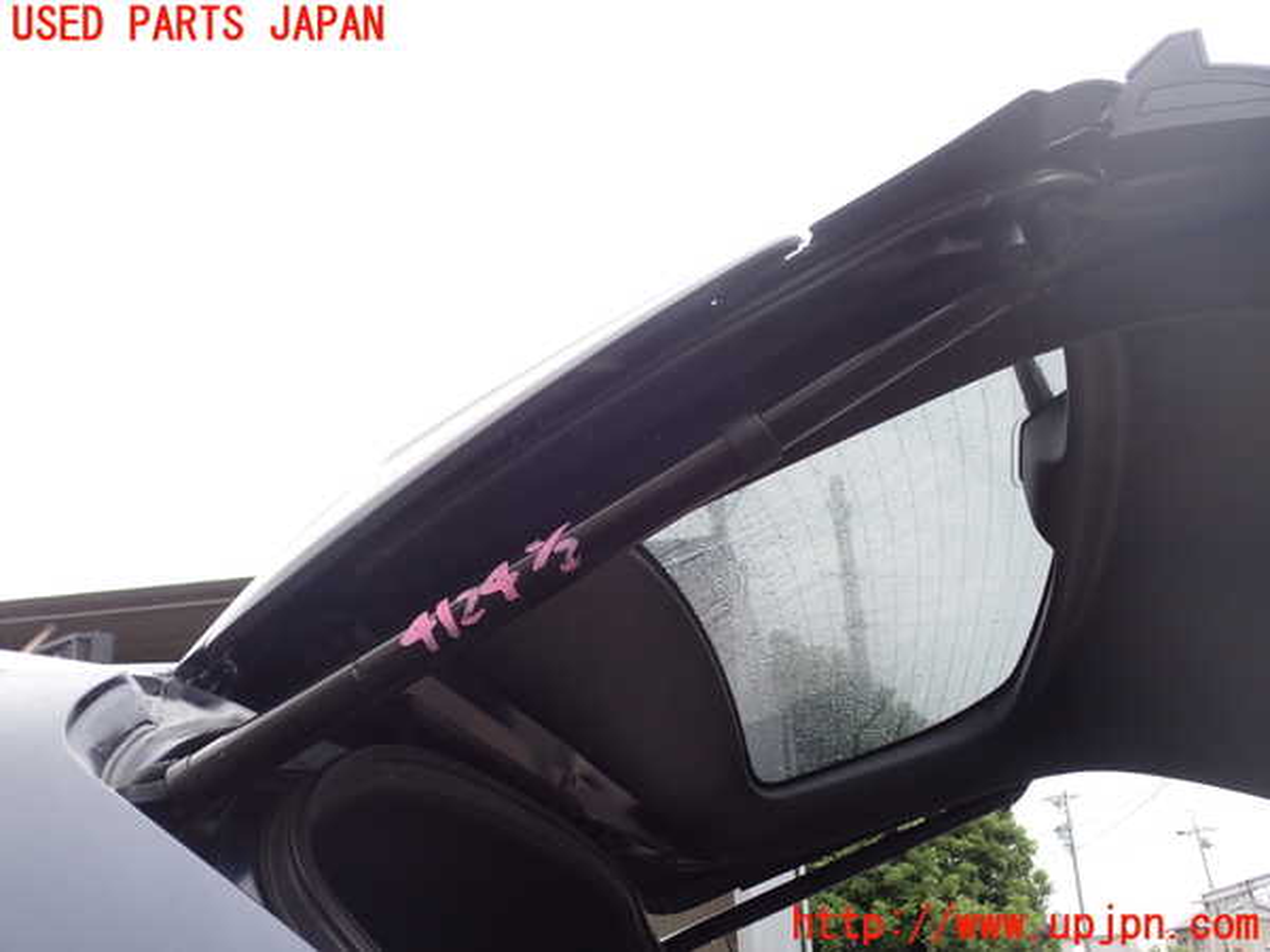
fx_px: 1174
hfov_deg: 56.8
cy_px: 476
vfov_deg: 44.2
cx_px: 635
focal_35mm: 32
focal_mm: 5.79
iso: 100
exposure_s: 1/125
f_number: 3.2
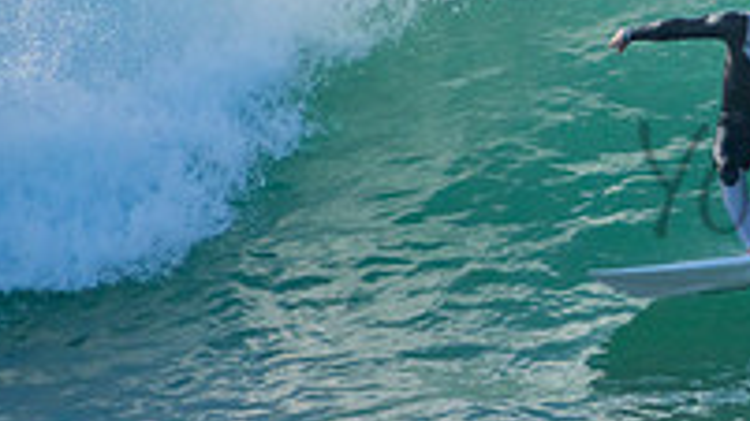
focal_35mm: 1812
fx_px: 36030
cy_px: 147
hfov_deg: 1.2
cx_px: 1022
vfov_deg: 0.7
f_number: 5.6
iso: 320
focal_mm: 400
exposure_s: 1/2000
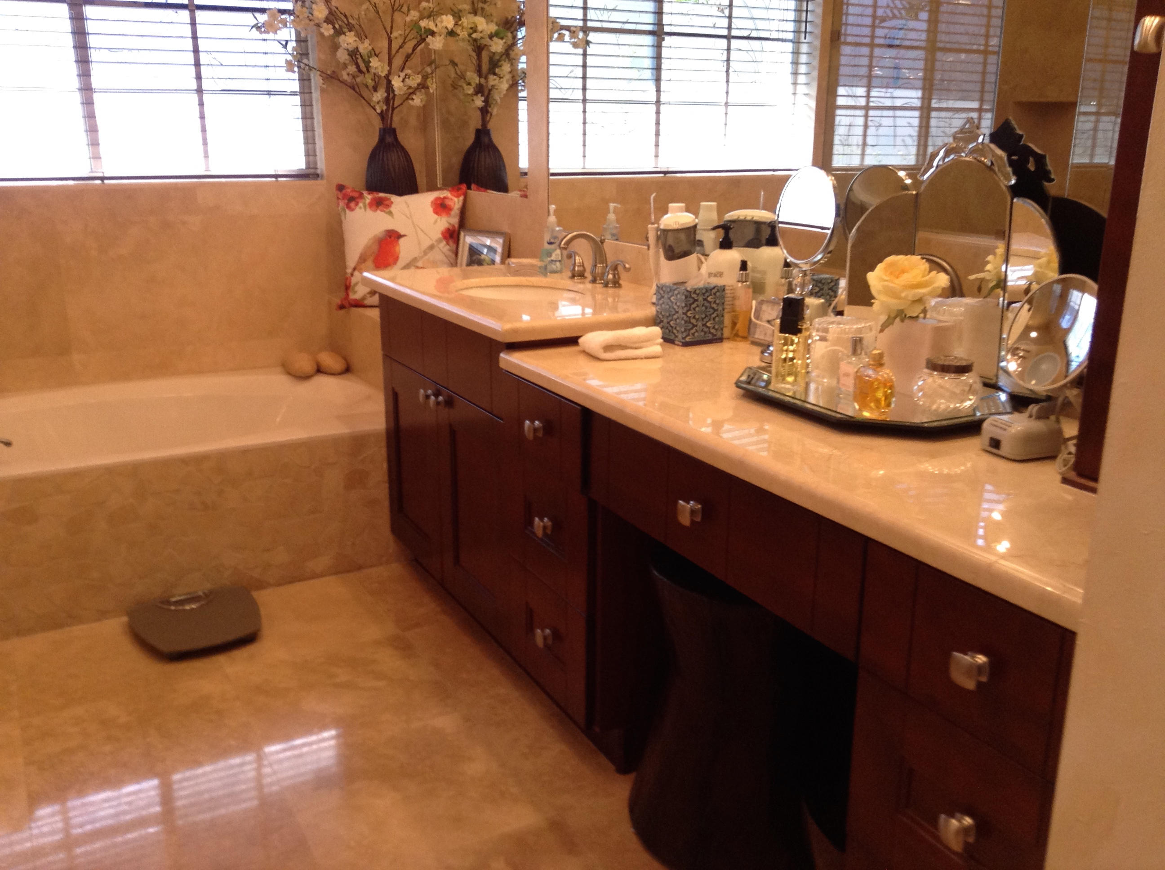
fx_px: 1109
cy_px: 435
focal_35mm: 33
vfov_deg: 42.8
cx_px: 582
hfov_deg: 55.4
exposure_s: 1/24
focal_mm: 3.3
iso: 80
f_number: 2.4
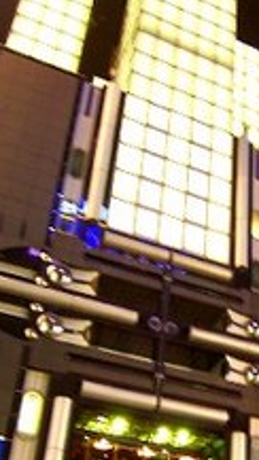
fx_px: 635
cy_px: 348
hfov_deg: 22.5
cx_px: 236
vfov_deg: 38.8
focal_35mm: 52
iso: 64
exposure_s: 1/2
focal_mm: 3.8
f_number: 2.8
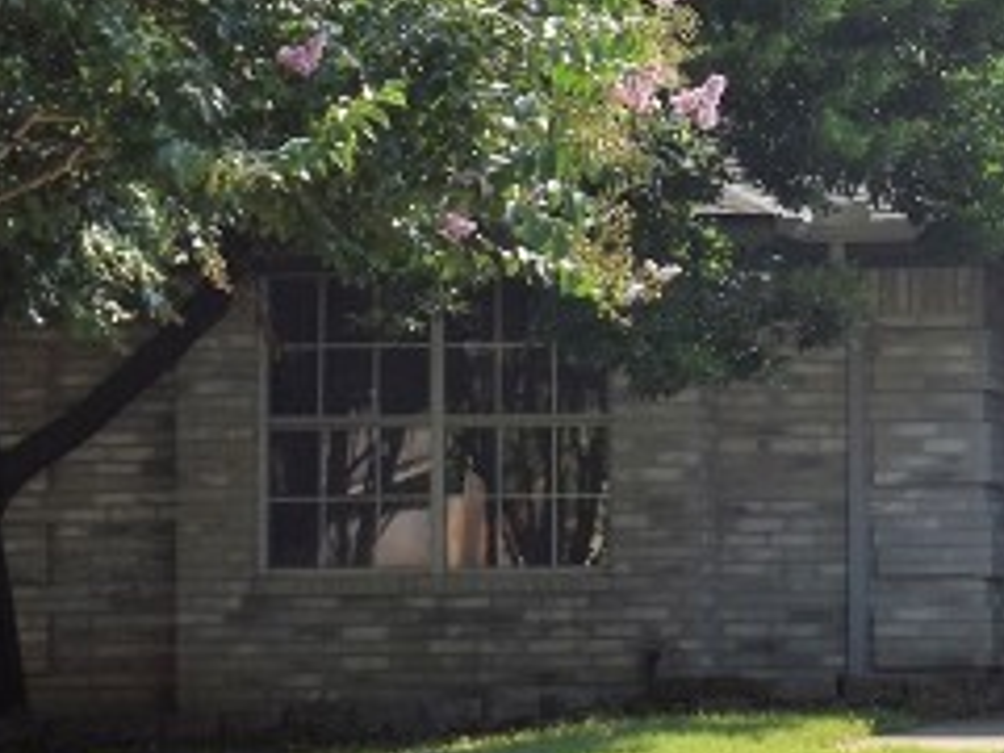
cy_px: 322
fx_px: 5027
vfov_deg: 8.6
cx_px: 1493
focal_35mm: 173
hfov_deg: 11.0
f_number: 9
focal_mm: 25
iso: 100
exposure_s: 1/200
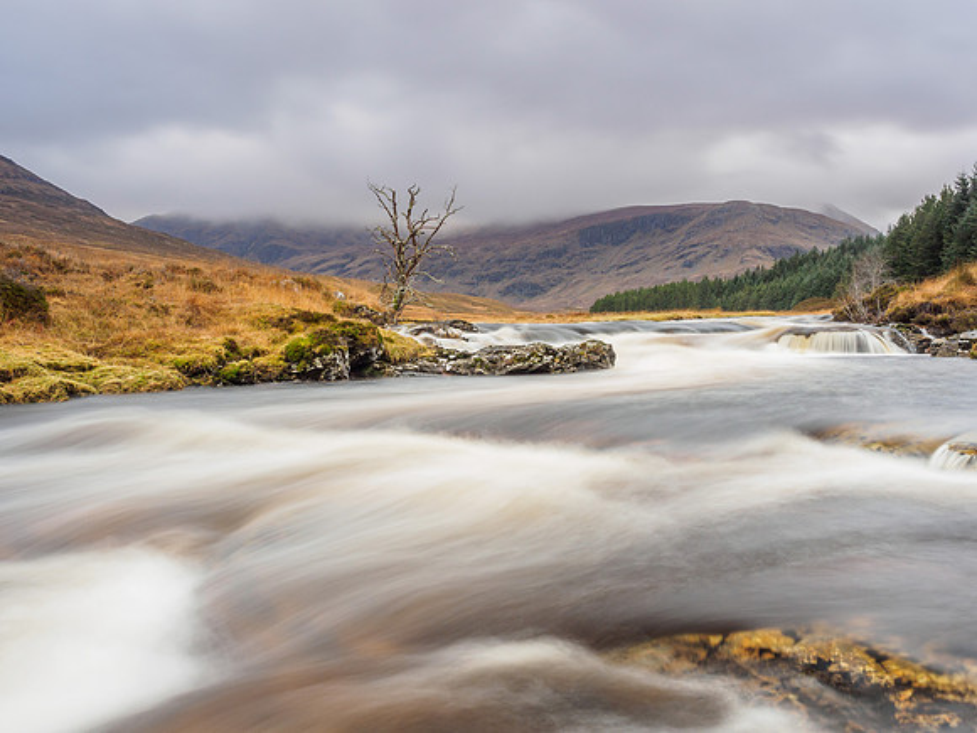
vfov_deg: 37.8
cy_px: 363
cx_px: 515
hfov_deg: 49.0
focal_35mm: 38
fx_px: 1071
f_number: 7.1
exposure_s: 5
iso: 200
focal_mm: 18
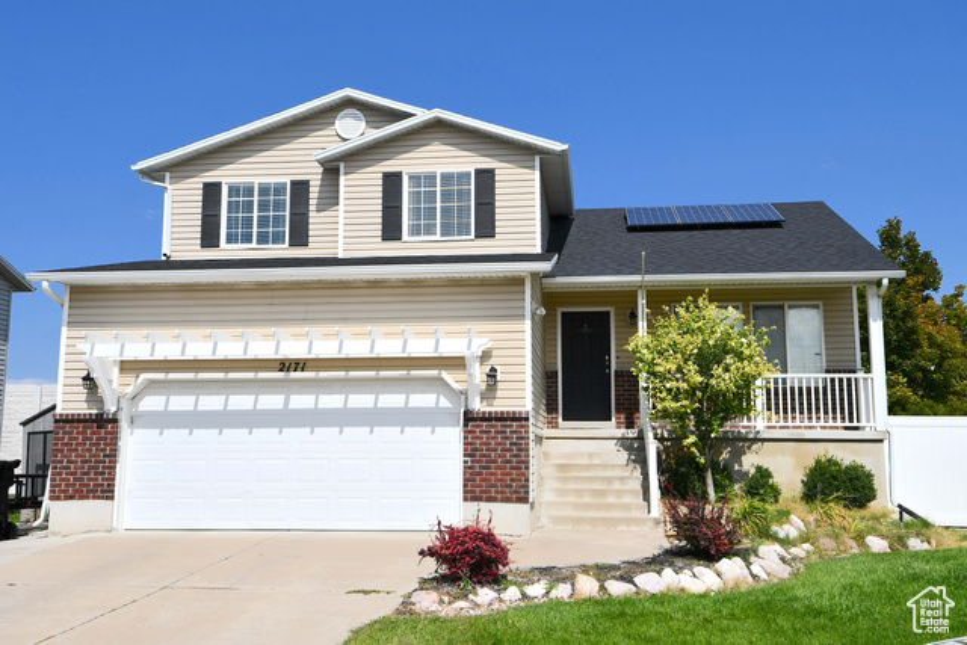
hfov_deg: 53.1
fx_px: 967
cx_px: 484
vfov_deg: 36.9
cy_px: 322
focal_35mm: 36
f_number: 10
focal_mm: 24
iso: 100
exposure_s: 1/400
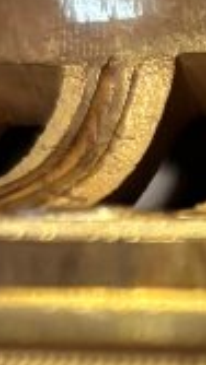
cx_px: 460
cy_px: 577
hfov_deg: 5.8
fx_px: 1970
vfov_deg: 10.2
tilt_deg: -9.0
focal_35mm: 203
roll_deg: -1.7
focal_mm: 5.96
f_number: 1.6
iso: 500
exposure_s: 1/50
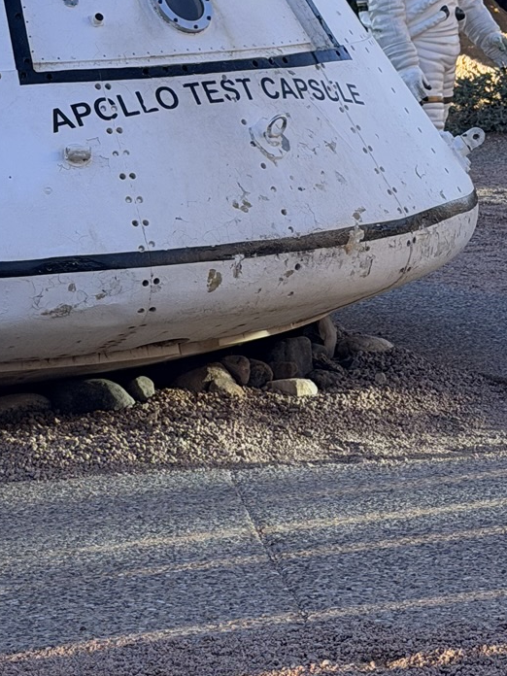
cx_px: 31
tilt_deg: -3.6
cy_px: 114
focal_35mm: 138
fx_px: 2695
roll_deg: +1.5
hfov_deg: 10.7
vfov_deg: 14.2
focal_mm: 6.76
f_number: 1.78
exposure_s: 1/1608
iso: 64
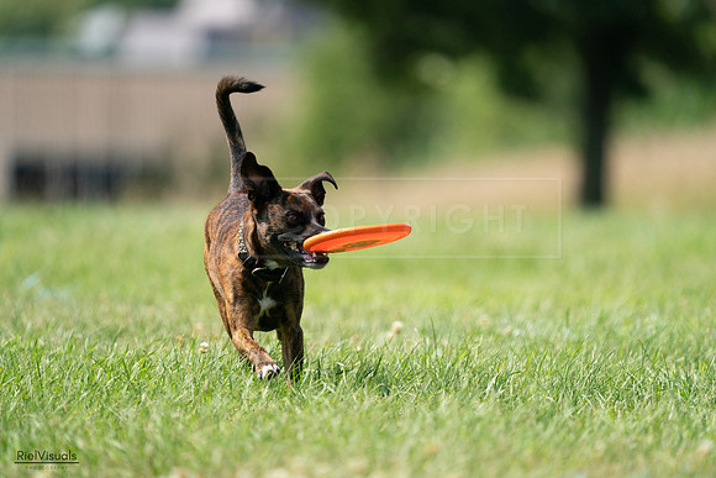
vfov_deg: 2.4
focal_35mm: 582
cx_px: 358
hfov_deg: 3.5
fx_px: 11577
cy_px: 239
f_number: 6.3
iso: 1250
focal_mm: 582
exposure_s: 1/4000
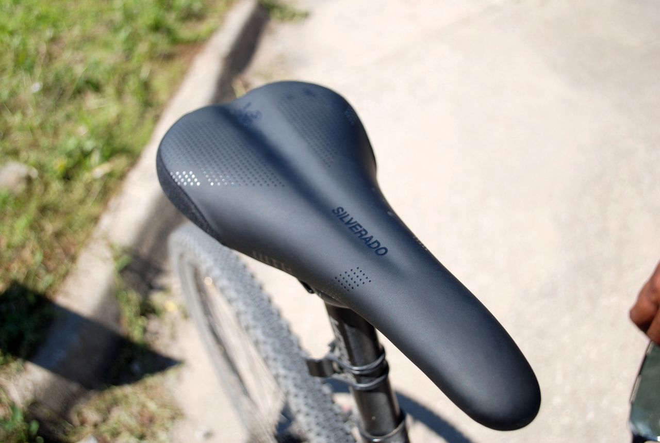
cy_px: 222
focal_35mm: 33
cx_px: 330
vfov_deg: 40.1
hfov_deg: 57.1
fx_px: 606
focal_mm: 22
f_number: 4
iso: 100
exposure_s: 1/640
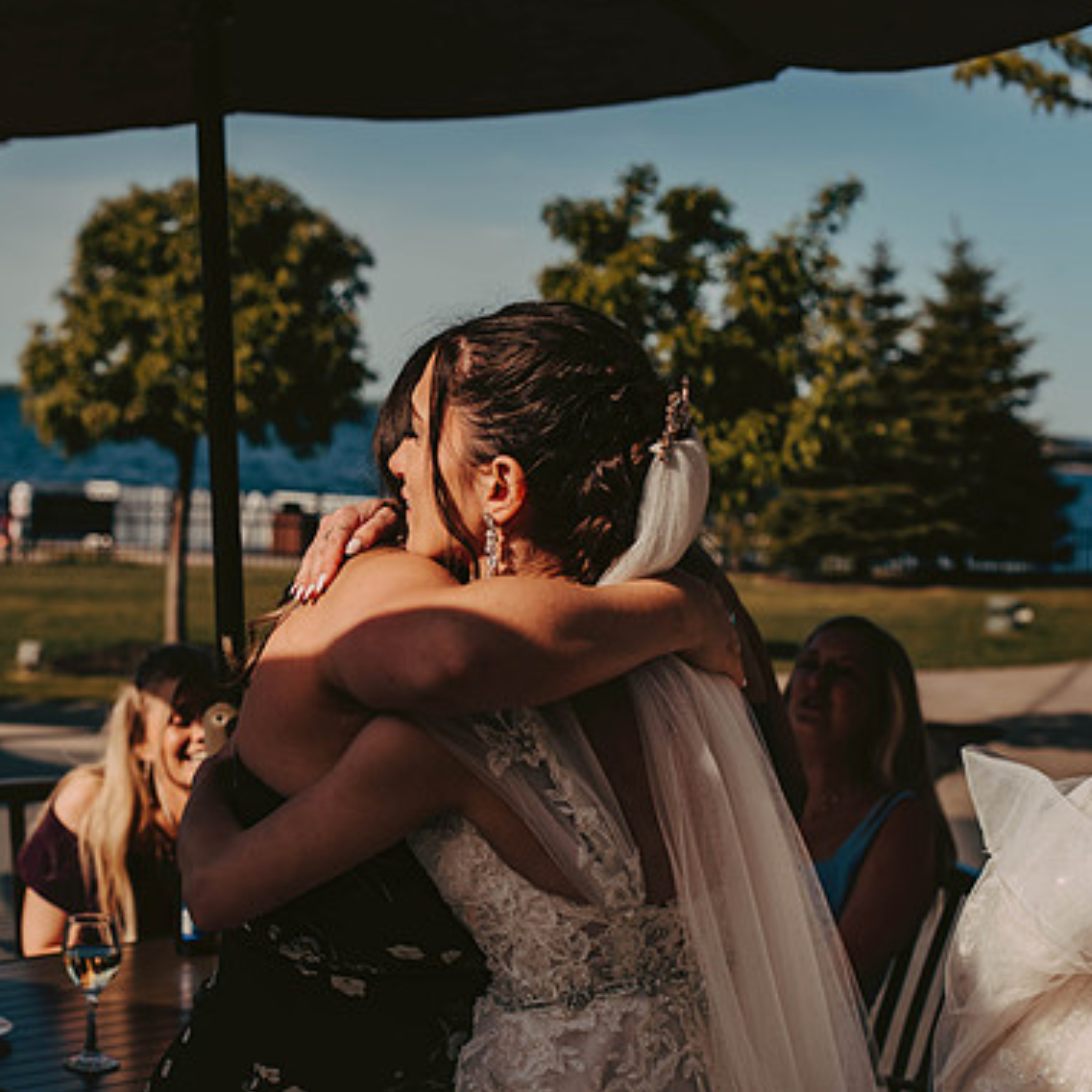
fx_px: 2320
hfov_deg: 26.3
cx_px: 340
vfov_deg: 26.5
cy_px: 537
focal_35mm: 65
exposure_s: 1/2000
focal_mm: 50
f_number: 4
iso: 200
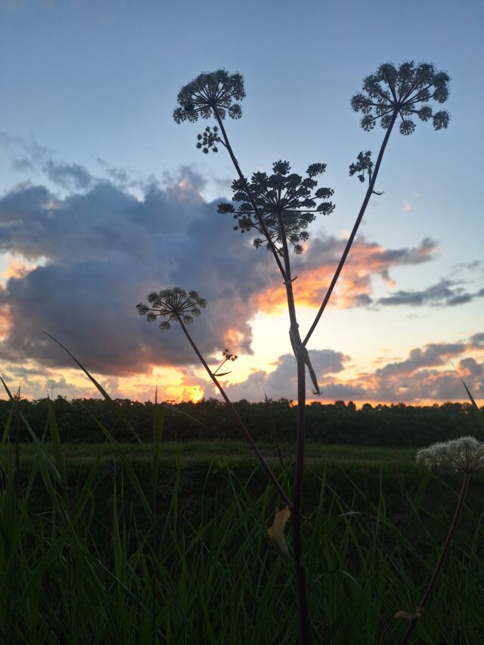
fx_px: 429
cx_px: 242
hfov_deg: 58.9
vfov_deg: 73.9
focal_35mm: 23
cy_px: 322
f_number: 1.8
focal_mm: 5.54
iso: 40
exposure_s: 1/492
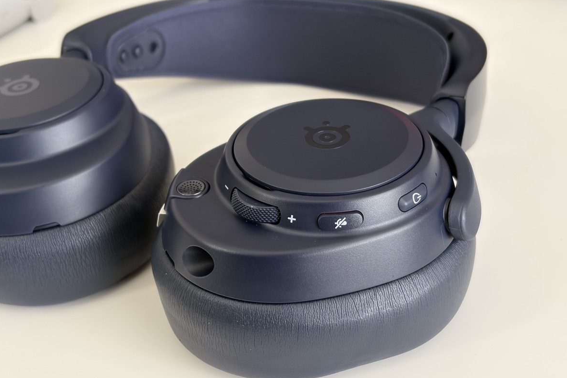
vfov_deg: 24.6
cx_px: 286
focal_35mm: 55
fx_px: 866
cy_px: 211
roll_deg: +5.5
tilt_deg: -34.9
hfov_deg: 36.2
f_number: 1.6
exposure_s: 1/60
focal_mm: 5.96
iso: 100
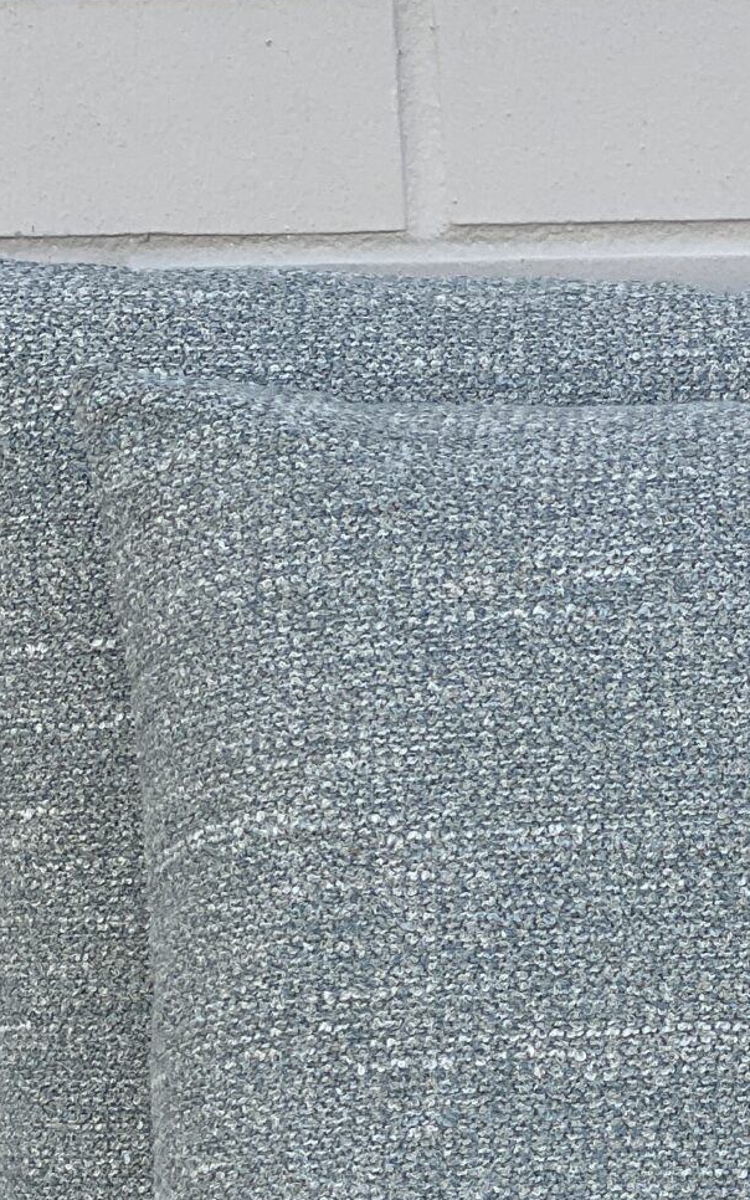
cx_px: 930
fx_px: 4773
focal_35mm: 146
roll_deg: +1.1
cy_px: 1206
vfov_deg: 14.1
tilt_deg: -17.0
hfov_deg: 8.9
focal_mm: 6
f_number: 2
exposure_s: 1/1115
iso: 20
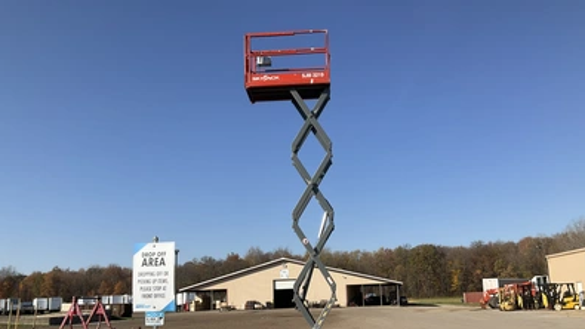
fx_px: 496
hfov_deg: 61.0
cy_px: 210
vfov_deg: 36.4
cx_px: 295
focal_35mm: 32
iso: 25
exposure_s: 1/2227
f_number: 1.8
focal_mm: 3
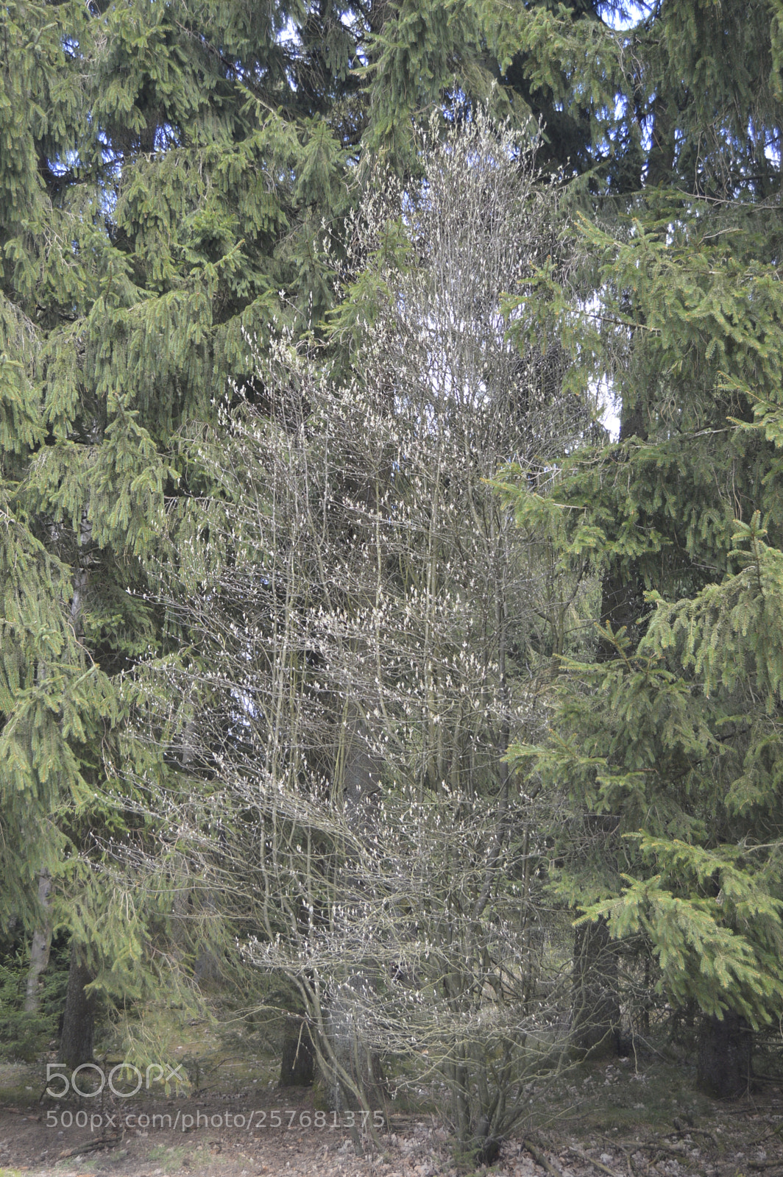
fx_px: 1569
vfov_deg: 41.1
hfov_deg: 28.0
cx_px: 392
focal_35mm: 48
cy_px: 588
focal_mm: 32
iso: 360
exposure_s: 1/125
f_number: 5.6
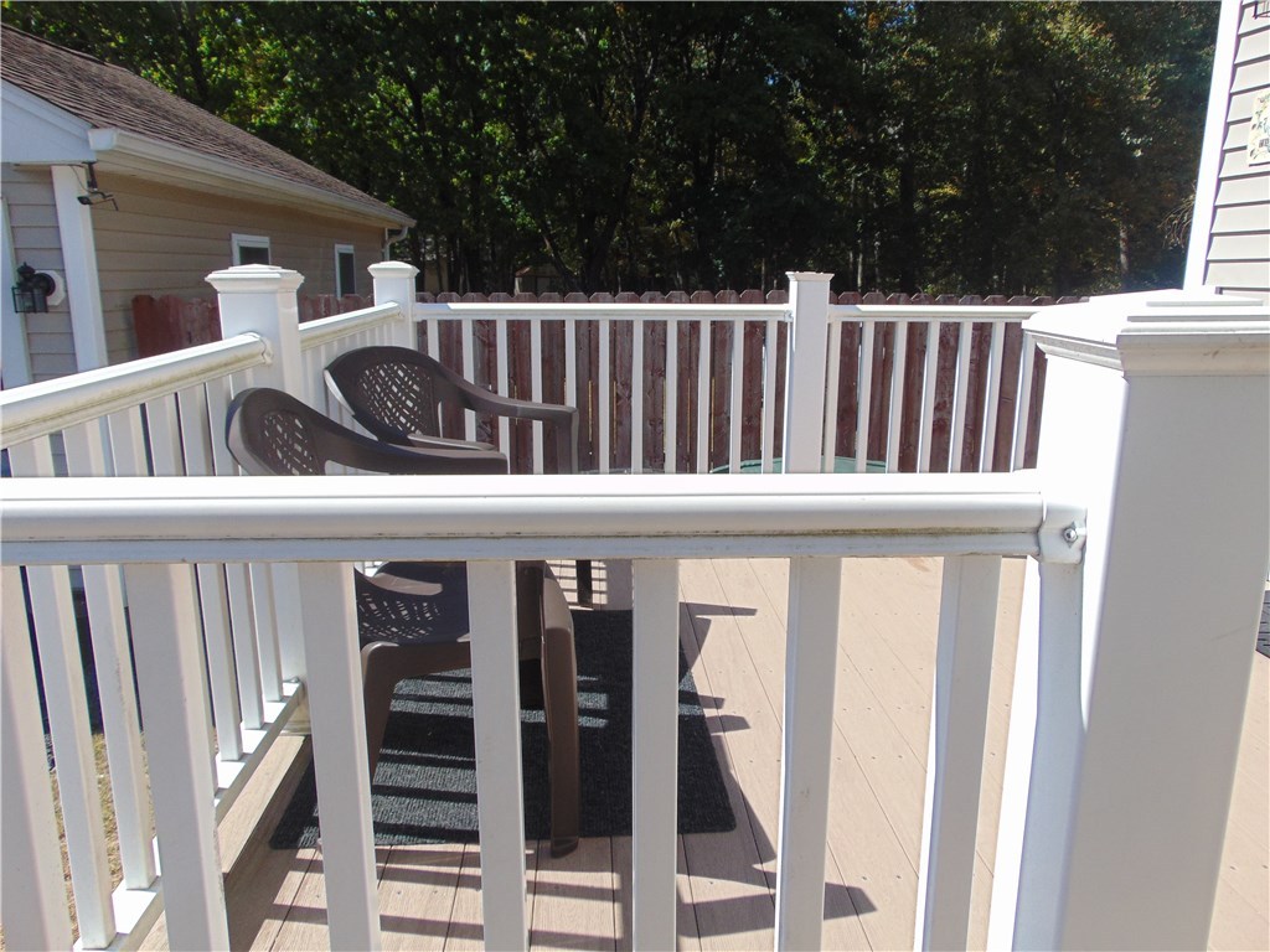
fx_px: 917
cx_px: 635
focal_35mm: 25
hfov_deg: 69.4
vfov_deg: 54.9
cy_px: 476
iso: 80
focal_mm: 4.5
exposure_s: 1/200
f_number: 7.7
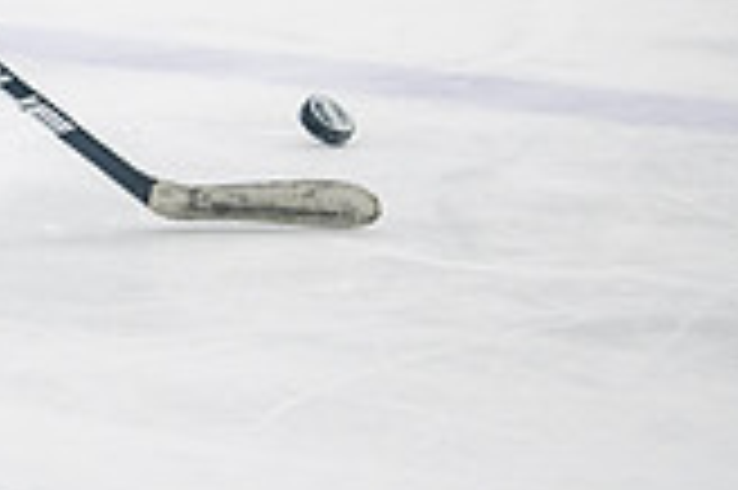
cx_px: -718
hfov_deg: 4.6
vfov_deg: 3.1
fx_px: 8990
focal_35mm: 439
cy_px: -339
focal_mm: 105
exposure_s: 1/640
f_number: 3.2
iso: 2000
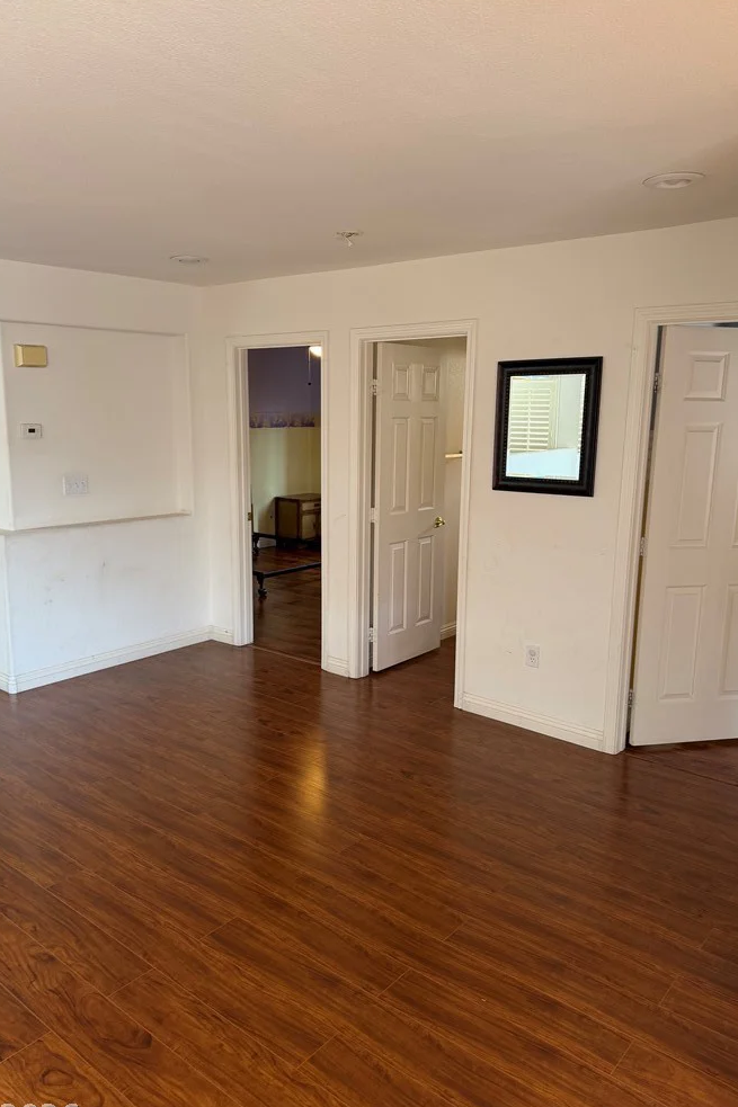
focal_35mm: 26
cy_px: 565
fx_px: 800
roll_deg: +0.7
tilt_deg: -10.9
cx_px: 350
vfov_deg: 69.4
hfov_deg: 49.5
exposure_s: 1/60
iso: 160
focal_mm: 6.76
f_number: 1.78
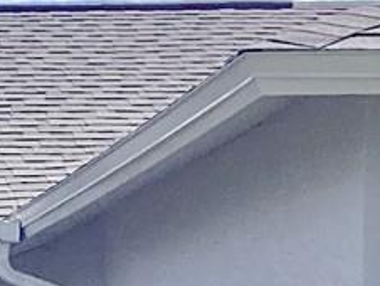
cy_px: 548
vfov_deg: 6.6
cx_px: -466
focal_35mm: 219
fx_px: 2407
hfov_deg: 8.4
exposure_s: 1/1148
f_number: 2.4
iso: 25
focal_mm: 3.3
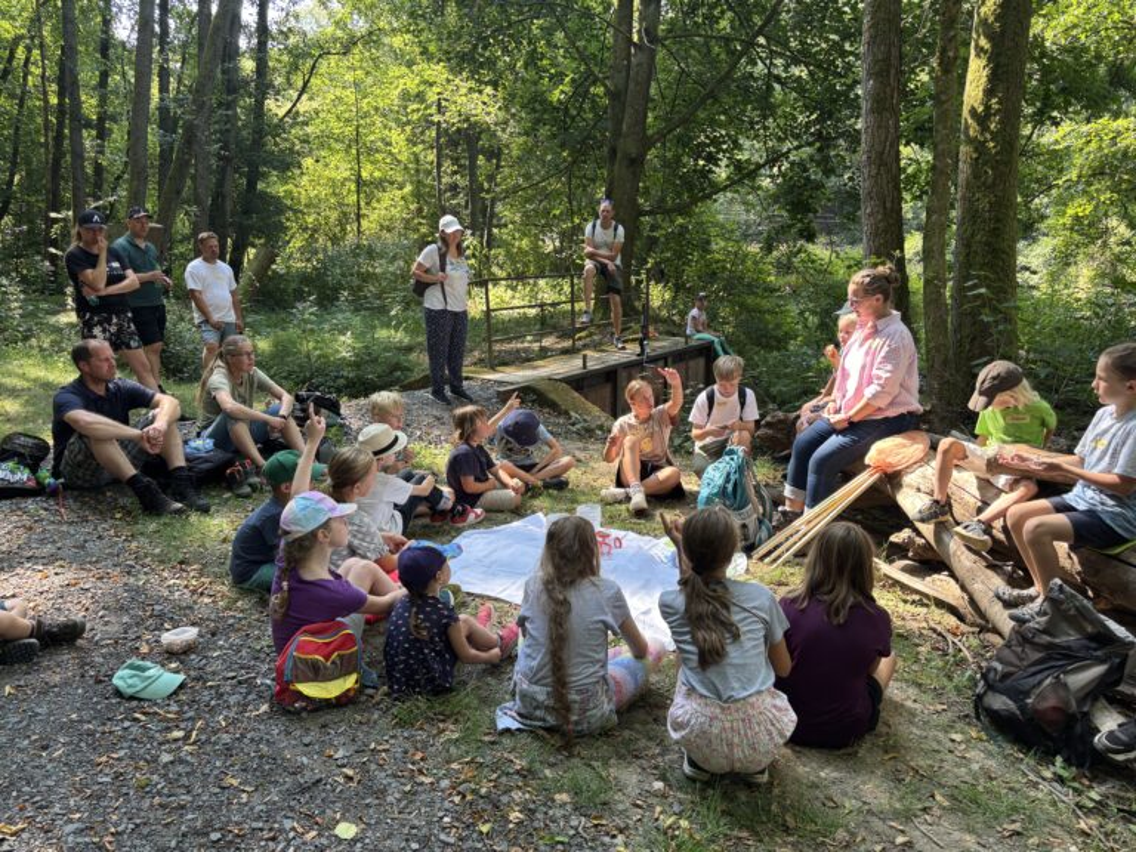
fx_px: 853
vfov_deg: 53.1
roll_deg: -0.1
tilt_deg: -12.8
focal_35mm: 26
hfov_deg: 67.3
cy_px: 426
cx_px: 568
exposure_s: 1/121
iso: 50
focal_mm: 5.96
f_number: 1.6
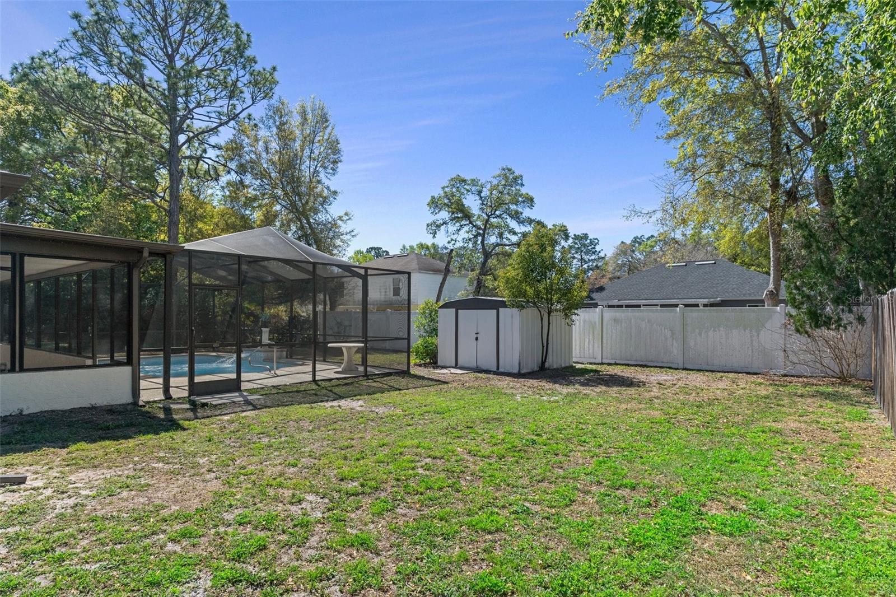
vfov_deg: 63.2
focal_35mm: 20
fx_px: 485
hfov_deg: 85.4
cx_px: 448
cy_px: 298
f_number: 8
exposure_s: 1/200
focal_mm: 13
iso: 320
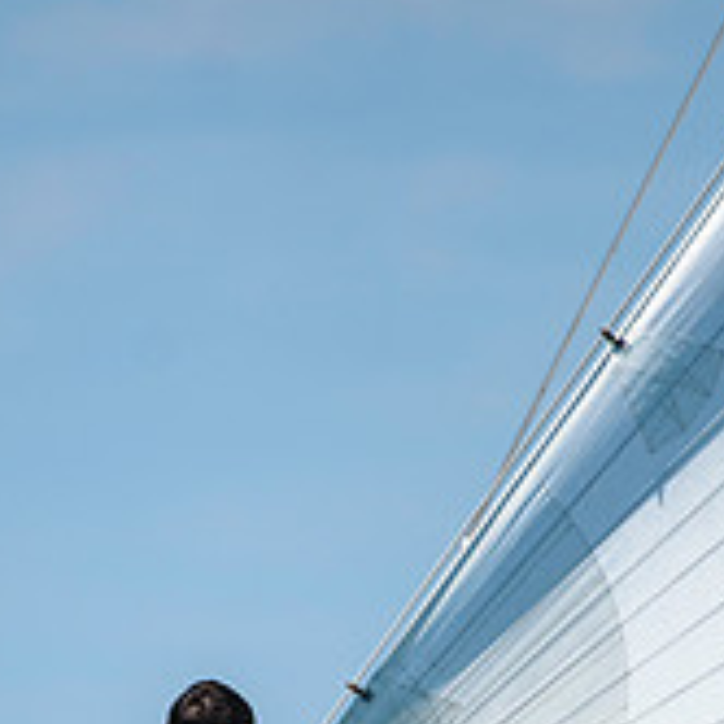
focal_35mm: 1382
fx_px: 32702
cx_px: 218
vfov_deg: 1.3
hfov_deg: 1.3
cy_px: 951
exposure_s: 1/3200
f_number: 5
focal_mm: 400
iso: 400
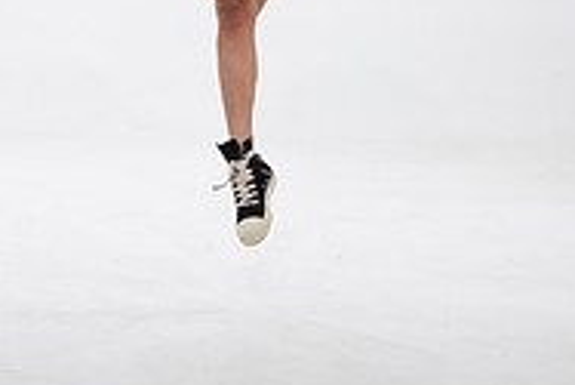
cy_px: -156
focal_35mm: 149
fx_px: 2382
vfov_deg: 9.0
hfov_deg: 13.8
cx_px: 224
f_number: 4
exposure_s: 1/500
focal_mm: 48
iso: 400
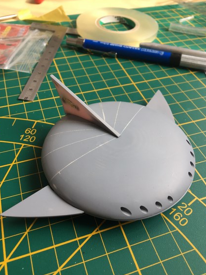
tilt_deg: -46.6
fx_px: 246
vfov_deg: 58.3
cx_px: 104
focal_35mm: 31
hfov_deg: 45.5
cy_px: 143
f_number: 2.2
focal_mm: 4.15
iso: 40
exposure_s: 1/100
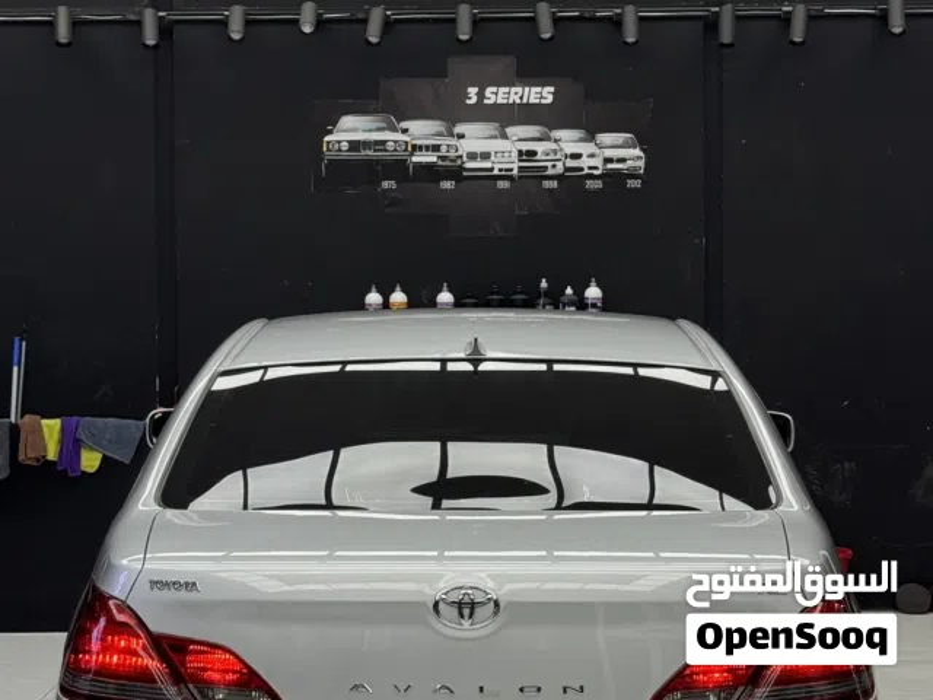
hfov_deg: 39.7
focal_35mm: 48
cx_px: 466
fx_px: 1294
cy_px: 350
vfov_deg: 30.3
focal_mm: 6.76
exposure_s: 1/301
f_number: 1.78
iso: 64
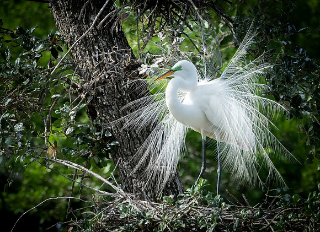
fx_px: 5893
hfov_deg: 3.1
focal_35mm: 645
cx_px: 223
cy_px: 77
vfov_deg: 2.3
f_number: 5.6
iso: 1000
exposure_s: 1/1000
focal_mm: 210
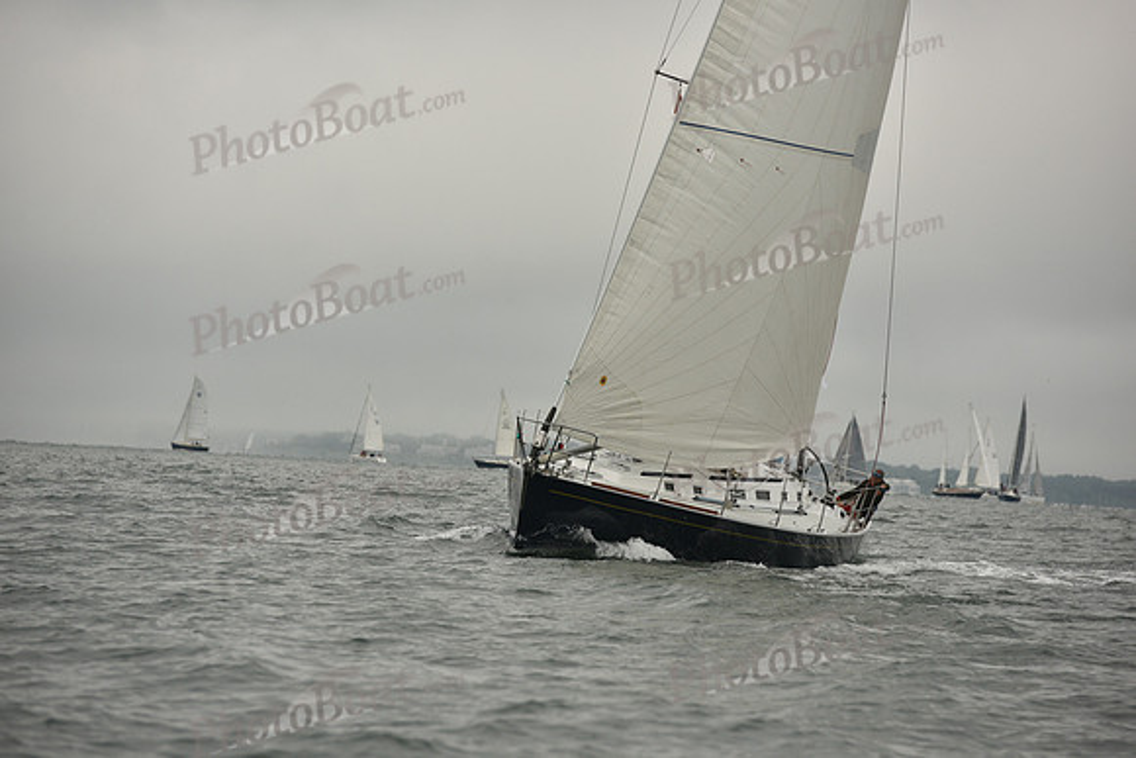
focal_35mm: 200
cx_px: 568
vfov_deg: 6.9
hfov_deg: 10.3
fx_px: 6312
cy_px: 379
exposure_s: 1/1000
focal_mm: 200
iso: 320
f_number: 6.3
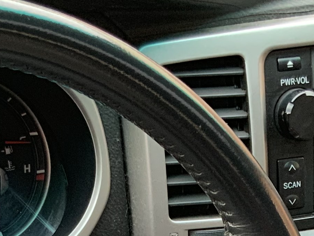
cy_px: 467
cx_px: 201
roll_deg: -5.3
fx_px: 1170
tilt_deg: -39.2
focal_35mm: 129
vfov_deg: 10.6
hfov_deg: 15.3
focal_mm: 3
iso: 64
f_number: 1.8
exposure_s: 1/84
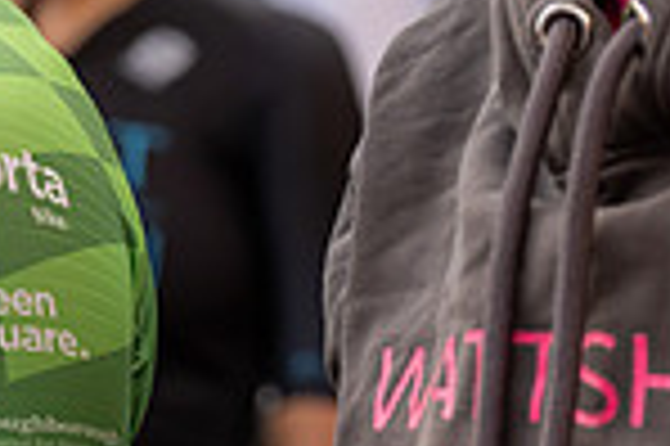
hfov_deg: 5.0
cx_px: -450
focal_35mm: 409
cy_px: -246
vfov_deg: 3.3
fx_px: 7603
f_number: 4.5
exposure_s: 1/1250
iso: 500
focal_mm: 105
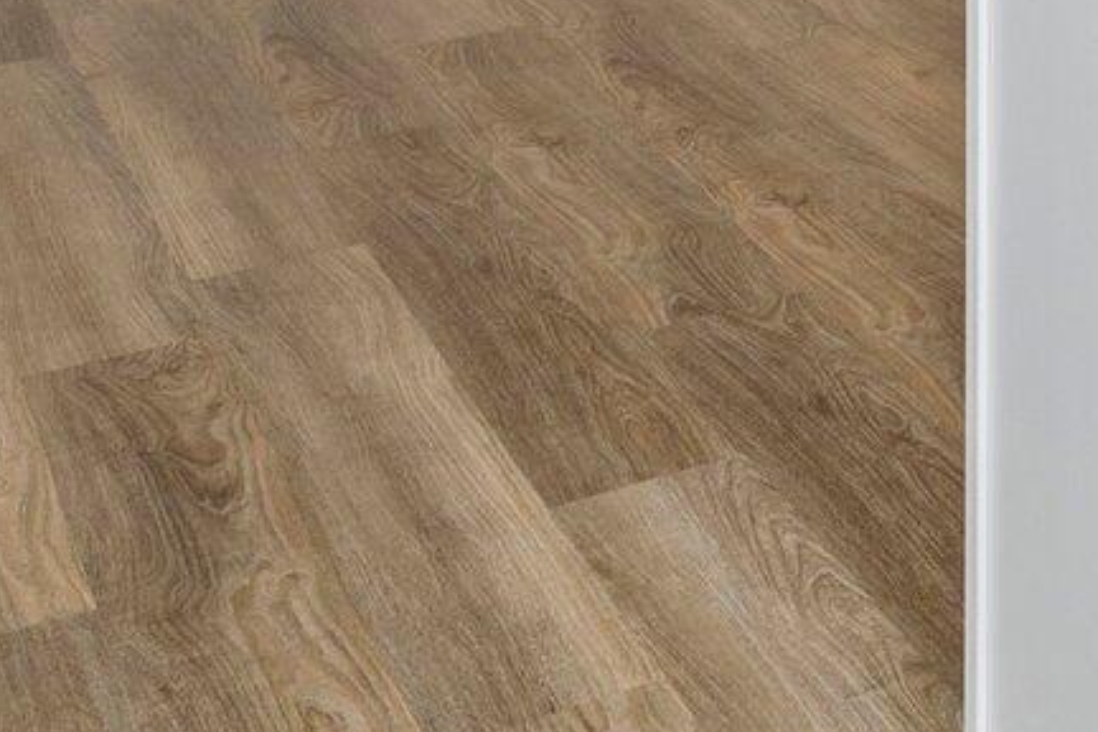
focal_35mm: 92
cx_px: 2509
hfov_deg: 15.1
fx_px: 2817
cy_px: -808
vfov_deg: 12.7
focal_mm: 19.5
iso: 500
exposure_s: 1/60
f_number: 8
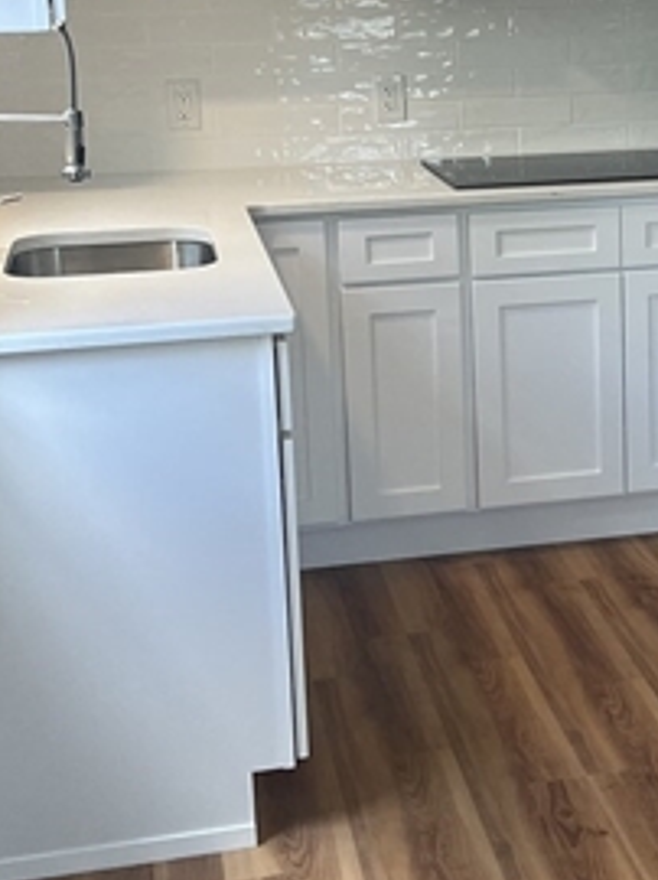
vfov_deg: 26.2
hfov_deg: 19.1
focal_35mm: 74
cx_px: 726
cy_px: 297
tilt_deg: -10.3
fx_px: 1878
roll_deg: +1.4
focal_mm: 5.1
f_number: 1.6
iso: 125
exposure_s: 1/120
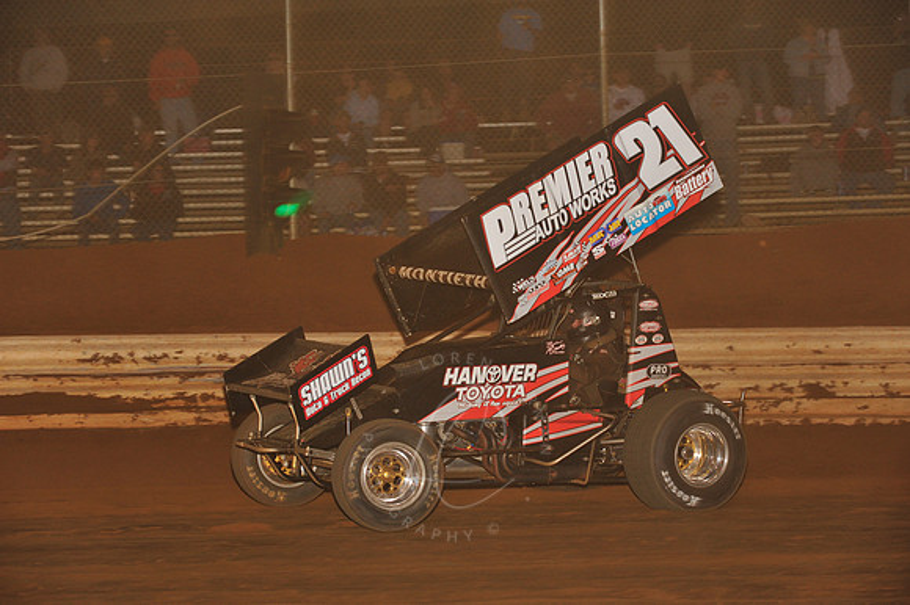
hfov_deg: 18.3
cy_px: 302
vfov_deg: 12.2
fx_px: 2829
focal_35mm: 112
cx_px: 455
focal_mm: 112
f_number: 6.3
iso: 800
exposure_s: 1/250
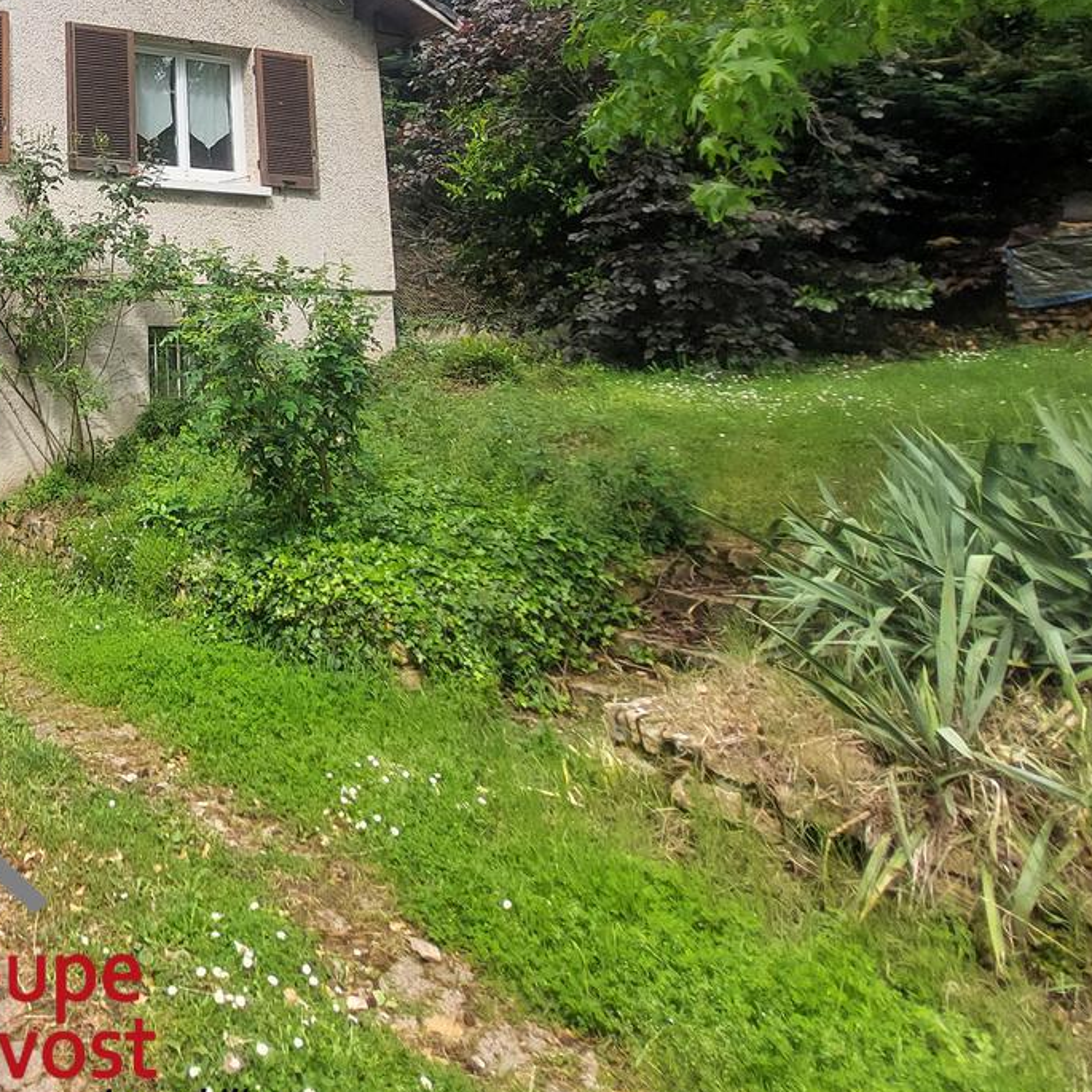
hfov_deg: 45.8
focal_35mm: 29
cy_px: 132
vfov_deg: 50.1
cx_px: -24
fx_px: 1035
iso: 50
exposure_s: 1/574
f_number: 2.2
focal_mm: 1.74
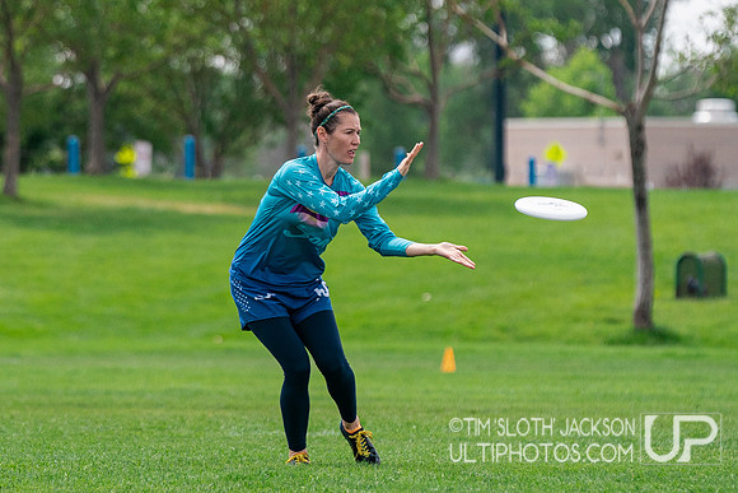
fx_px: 8810
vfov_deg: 3.2
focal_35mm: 430
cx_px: 318
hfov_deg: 4.8
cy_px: 277
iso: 640
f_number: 4
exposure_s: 1/5000
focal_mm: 200
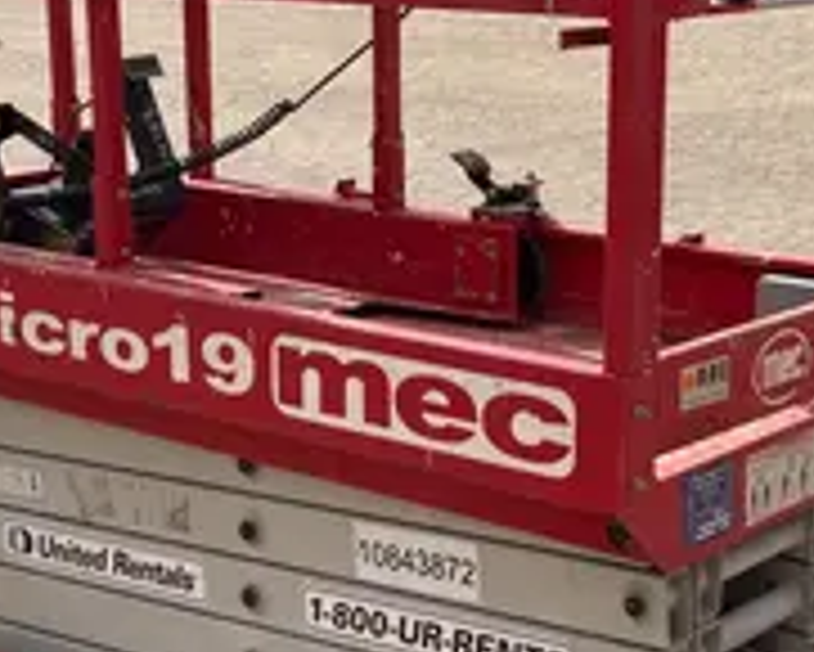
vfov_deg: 18.5
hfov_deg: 23.0
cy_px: 357
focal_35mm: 83
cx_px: 396
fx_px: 2001
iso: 20
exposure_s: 1/2857
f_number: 1.8
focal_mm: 3.99
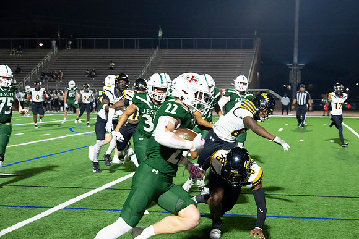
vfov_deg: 19.5
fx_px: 698
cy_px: 120
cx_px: 180
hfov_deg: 28.8
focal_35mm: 70
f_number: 5.6
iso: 10000
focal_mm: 70
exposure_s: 1/500
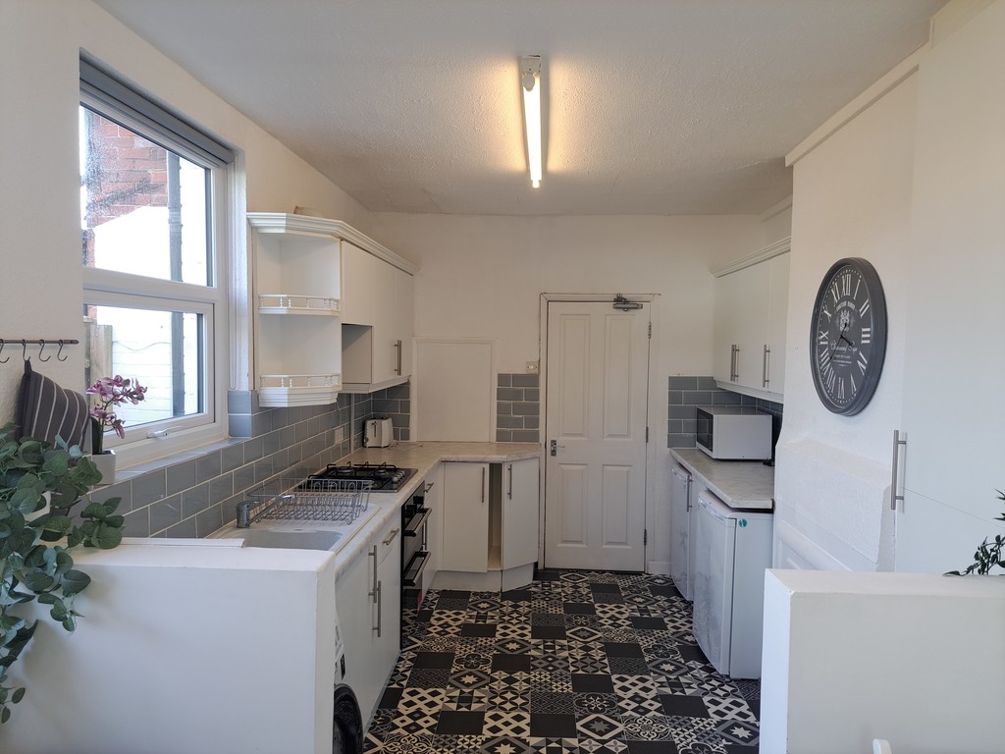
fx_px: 697
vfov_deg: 56.8
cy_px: 377
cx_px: 502
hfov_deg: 71.6
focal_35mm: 24
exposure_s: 1/100
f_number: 1.8
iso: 50
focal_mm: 5.23
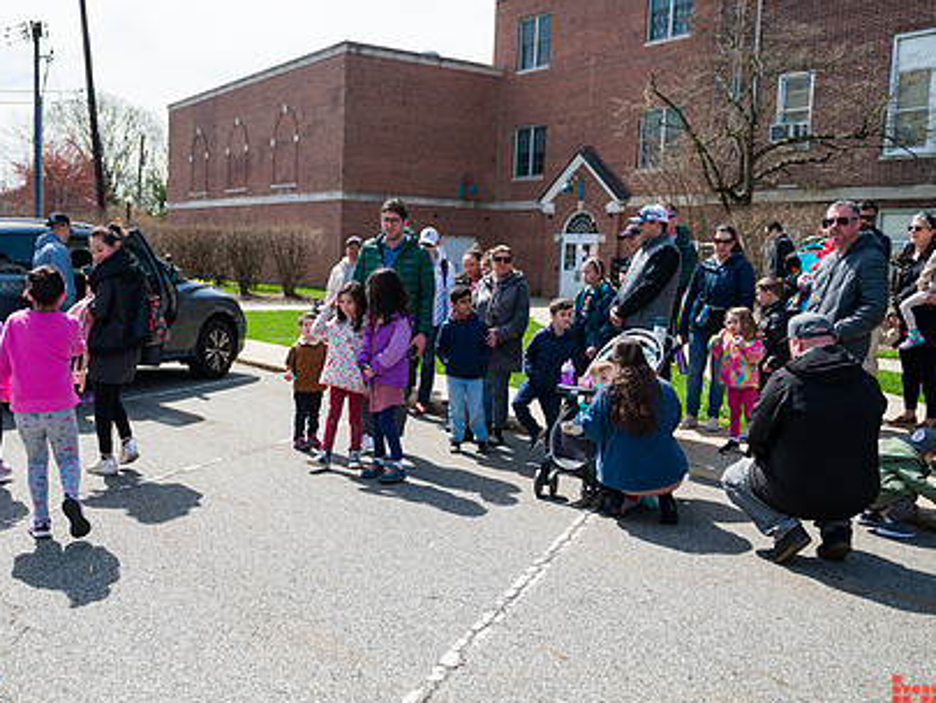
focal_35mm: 33
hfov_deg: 55.0
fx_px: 893
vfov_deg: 43.0
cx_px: 386
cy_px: 349
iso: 200
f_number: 4
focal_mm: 24
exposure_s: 1/3200
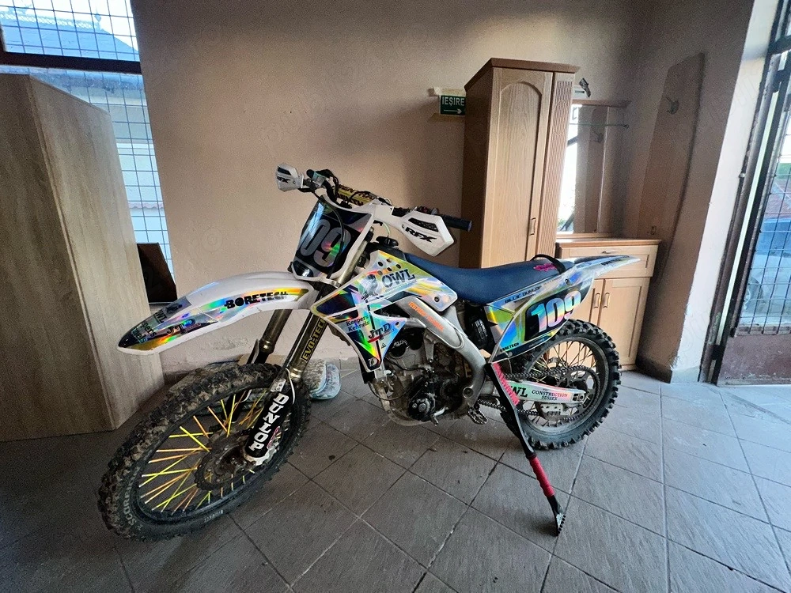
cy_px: 296
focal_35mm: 14
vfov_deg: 85.7
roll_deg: +0.3
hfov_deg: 102.1
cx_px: 396
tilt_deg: -12.3
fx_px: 320
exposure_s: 1/100
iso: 80
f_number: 2.2
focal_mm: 2.22
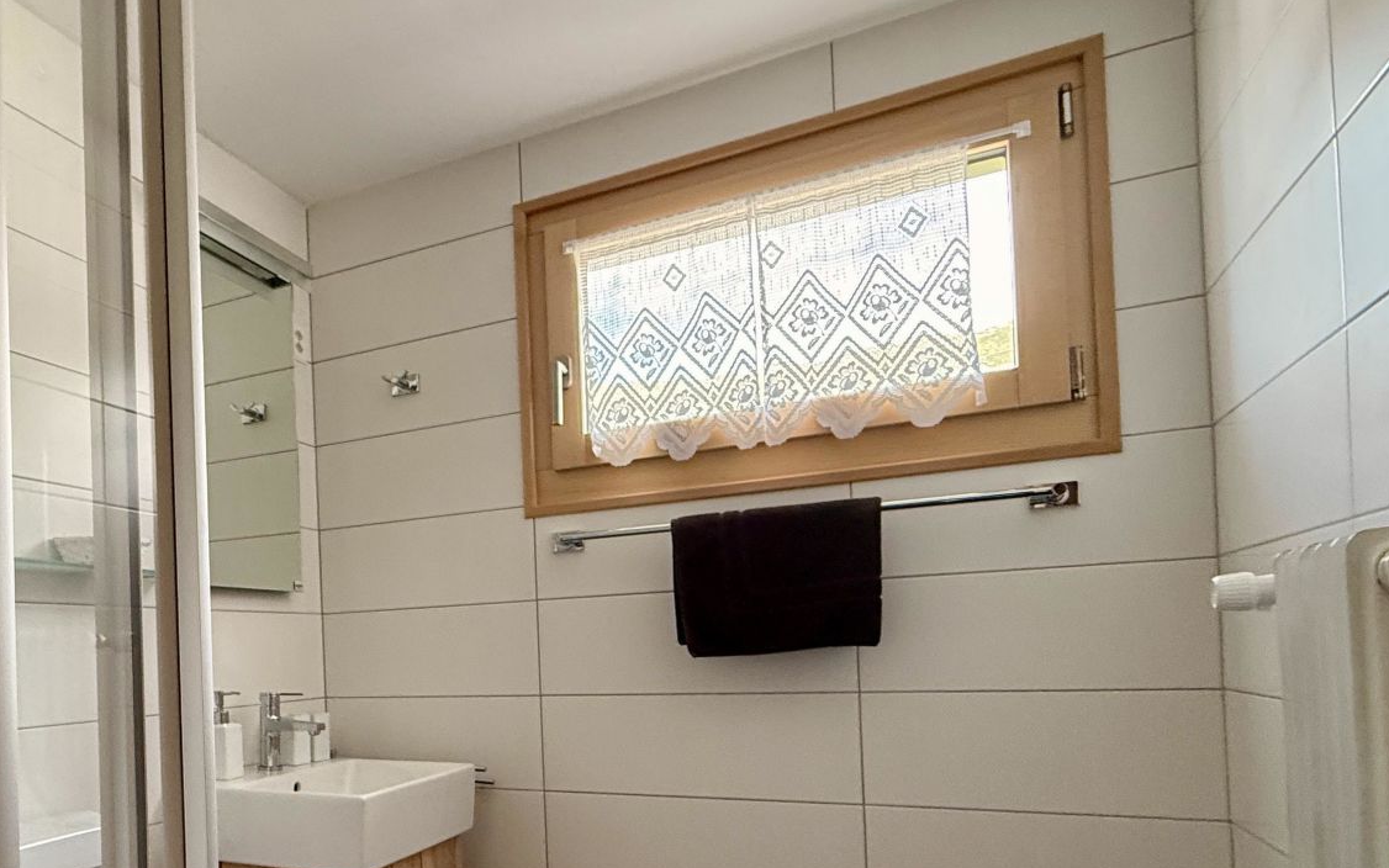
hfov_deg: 62.4
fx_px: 1022
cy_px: 646
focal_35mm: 27
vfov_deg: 44.6
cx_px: 271
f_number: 2.2
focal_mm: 2.22
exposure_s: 1/83
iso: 320
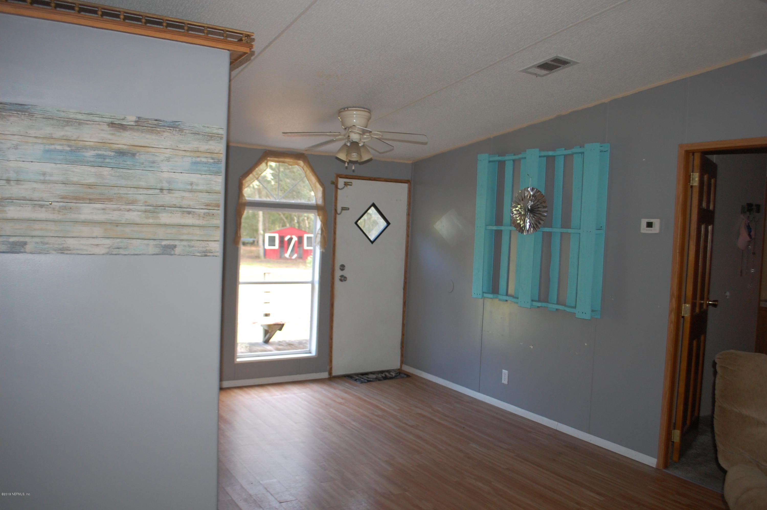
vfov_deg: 43.5
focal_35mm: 30
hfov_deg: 62.0
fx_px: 639
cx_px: 384
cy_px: 255
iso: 400
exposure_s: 1/60
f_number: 3.8
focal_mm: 20
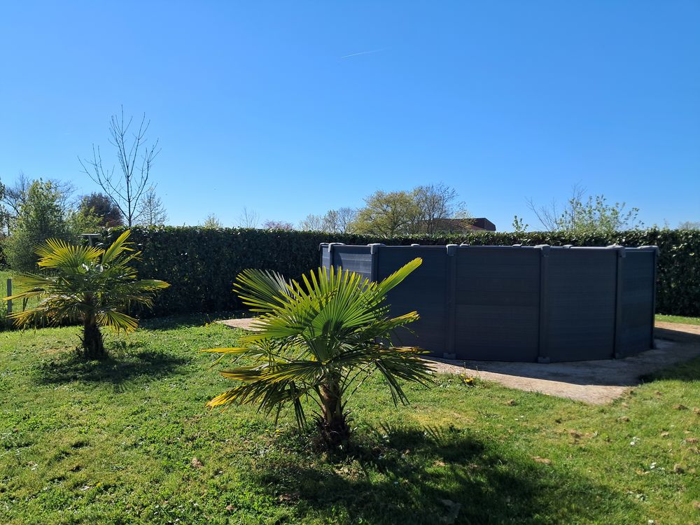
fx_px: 546
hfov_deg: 65.3
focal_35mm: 27
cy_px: 262
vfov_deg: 51.4
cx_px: 350
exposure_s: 1/782
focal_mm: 4
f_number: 1.8
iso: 50
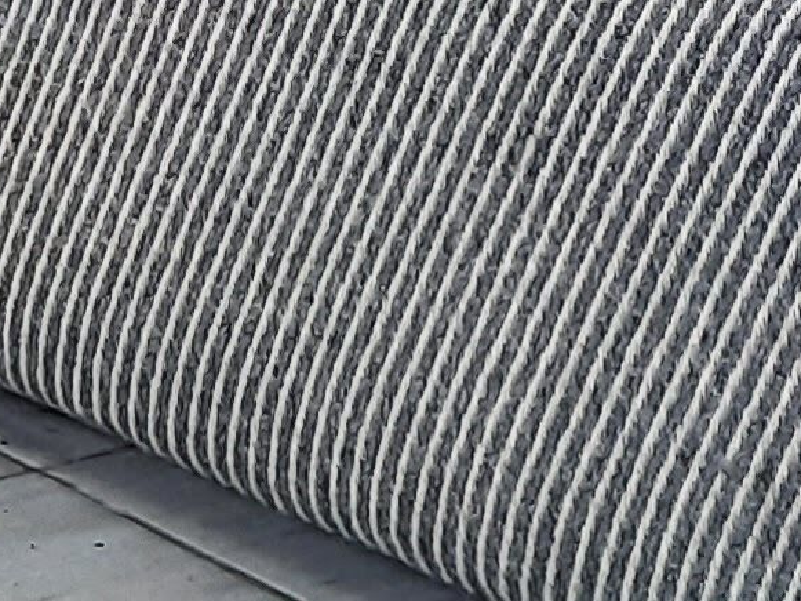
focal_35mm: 172
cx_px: 886
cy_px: -717
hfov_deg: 11.3
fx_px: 3981
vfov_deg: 8.1
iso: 80
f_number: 2
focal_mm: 4.6
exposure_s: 1/50
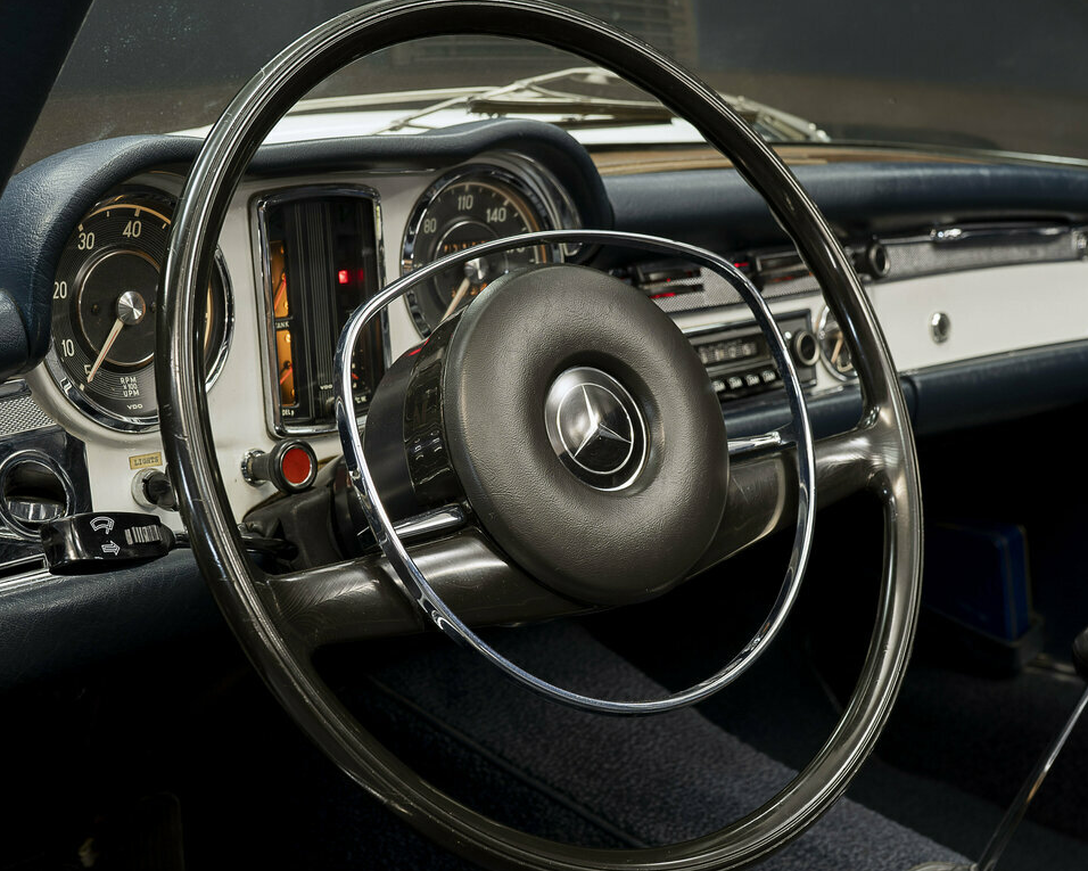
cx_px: 591
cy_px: 441
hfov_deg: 35.3
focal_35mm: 53
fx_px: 1707
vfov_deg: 28.6
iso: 250
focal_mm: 45
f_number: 9
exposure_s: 1.6
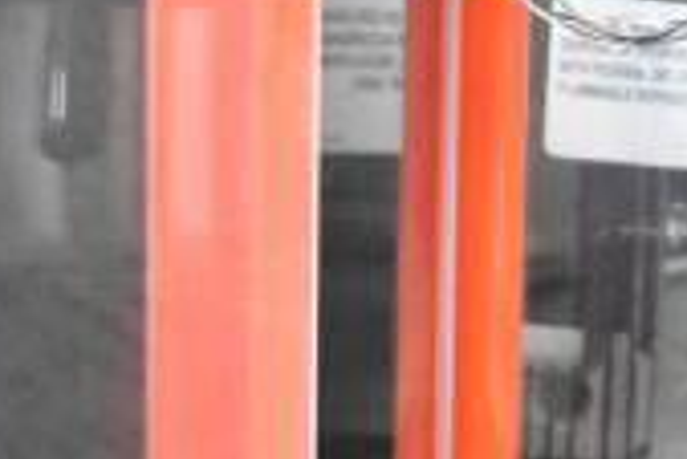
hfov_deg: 14.4
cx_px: 1118
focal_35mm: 130
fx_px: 2483
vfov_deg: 10.6
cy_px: 315
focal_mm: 24
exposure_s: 1/40
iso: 18000
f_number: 4
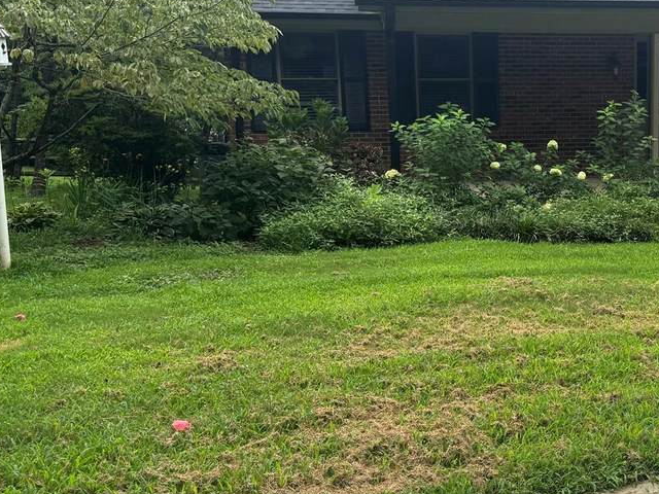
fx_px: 914
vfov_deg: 30.2
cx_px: 597
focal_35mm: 48
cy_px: 202
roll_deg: +0.0
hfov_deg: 37.0
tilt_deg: -9.6
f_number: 1.78
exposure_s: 1/2105
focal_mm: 6.76
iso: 80
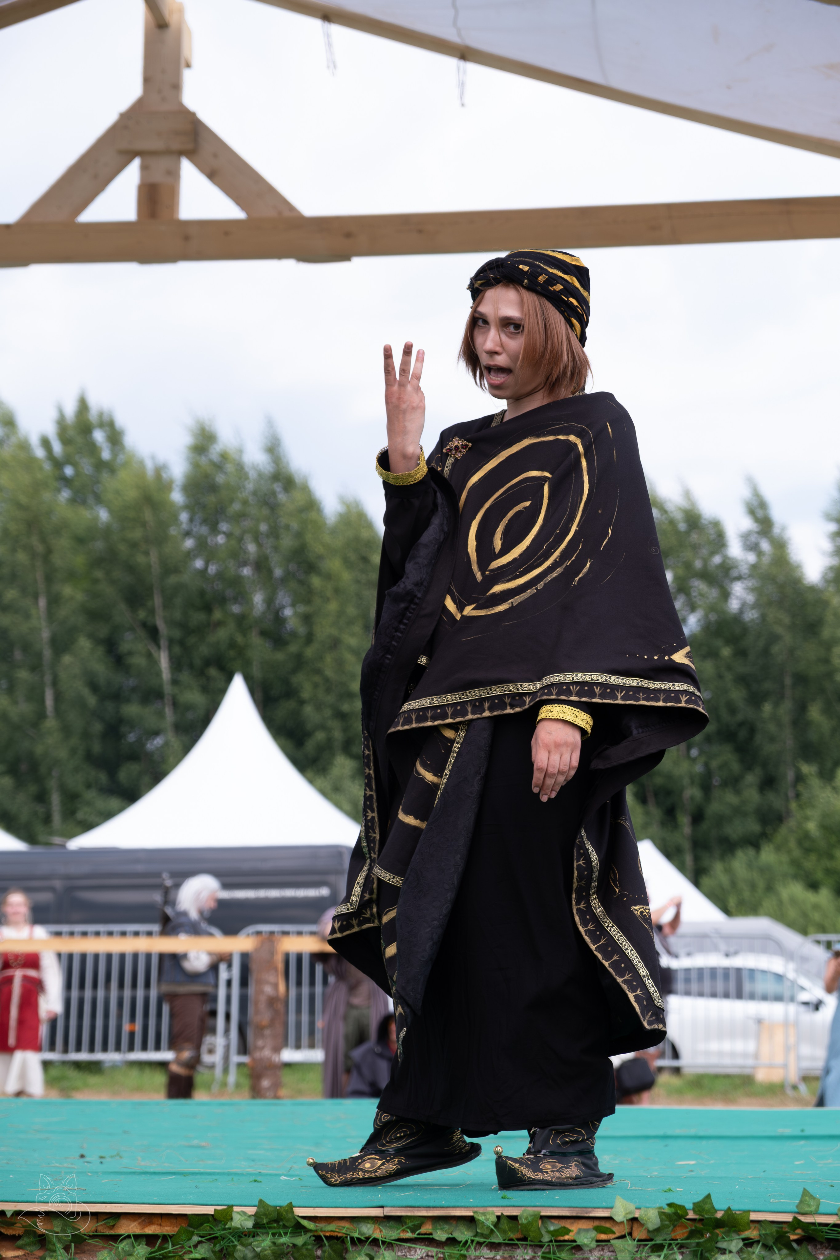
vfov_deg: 24.5
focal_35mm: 83
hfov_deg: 16.5
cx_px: 420
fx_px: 2905
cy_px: 630
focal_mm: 55
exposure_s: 1/800
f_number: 4
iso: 200
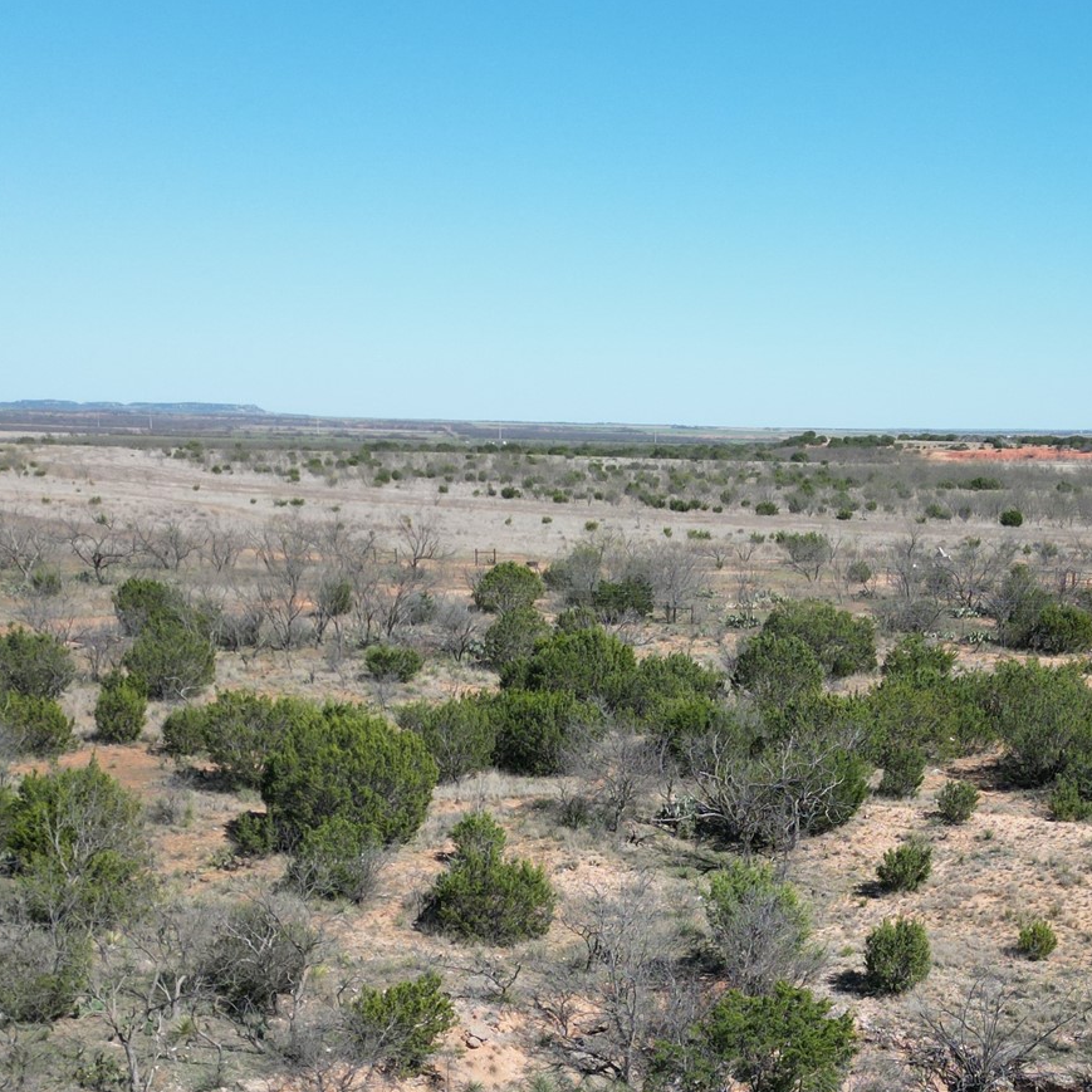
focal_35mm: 50
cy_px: 821
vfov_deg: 33.3
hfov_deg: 33.5
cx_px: 795
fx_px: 1785
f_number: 1.7
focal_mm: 6.72
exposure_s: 1/2500
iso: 110
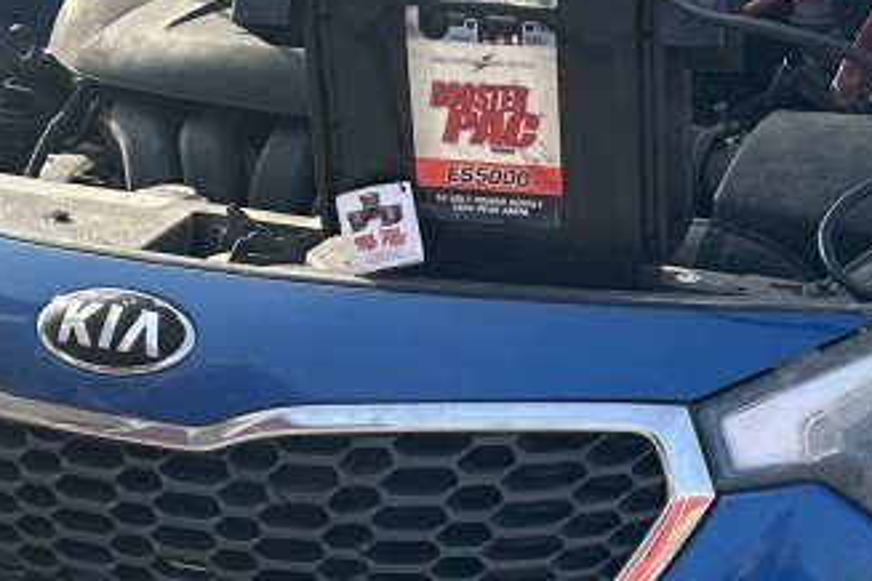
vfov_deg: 12.7
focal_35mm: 106
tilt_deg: -27.5
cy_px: 624
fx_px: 2567
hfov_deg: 19.1
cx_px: 675
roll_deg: +1.0
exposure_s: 1/1183
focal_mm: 5.7
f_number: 1.5
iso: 50
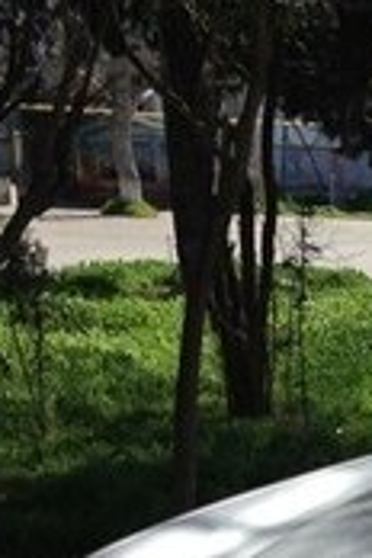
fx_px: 2015
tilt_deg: -14.0
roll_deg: -1.7
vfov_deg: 15.3
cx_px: 859
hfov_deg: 9.5
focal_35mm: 130
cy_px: 656
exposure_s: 1/968
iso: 50
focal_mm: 4.12
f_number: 2.4
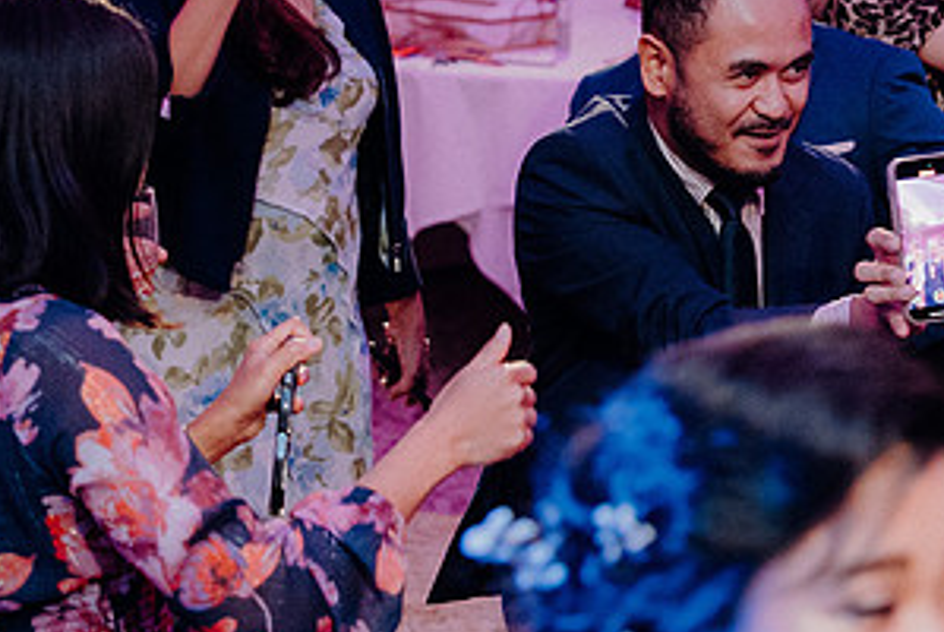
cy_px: 390
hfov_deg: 13.0
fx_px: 4121
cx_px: 770
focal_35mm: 157
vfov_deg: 8.8
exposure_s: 1/160
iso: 3200
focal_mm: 54
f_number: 3.5
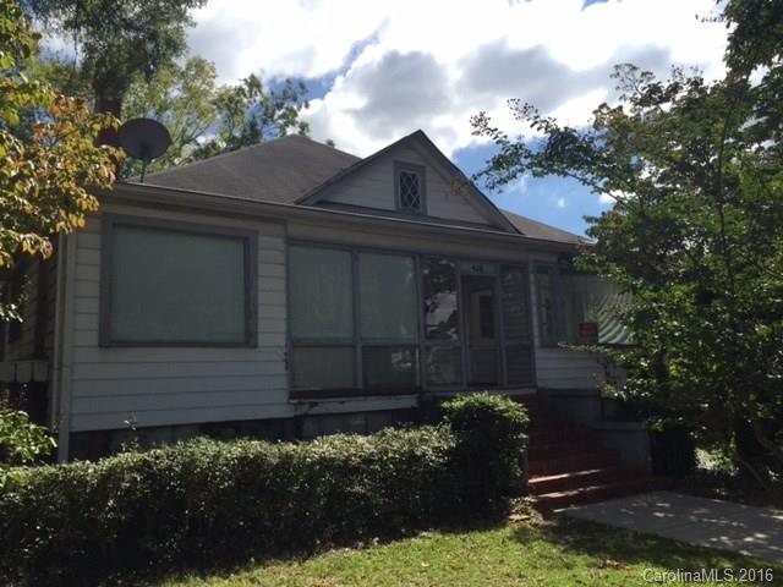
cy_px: 294
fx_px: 656
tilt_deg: +6.7
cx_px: 392
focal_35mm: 29
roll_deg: +1.2
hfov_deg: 61.7
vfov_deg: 48.2
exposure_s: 1/2326
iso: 32
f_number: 2.2
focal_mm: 4.15
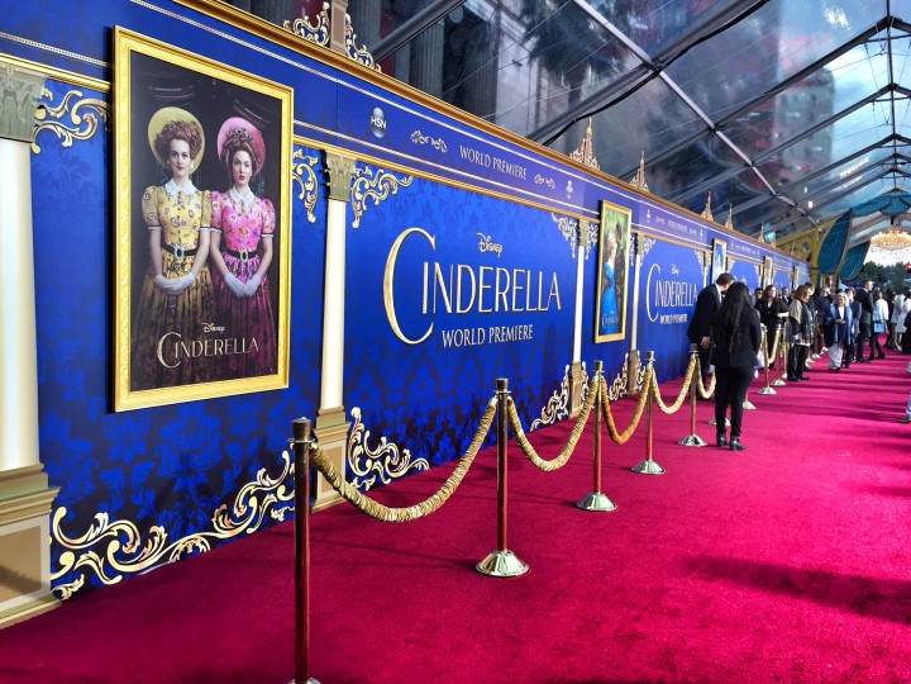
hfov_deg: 61.7
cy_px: 342
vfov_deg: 48.2
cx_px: 456
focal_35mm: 29
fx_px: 763
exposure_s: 1/30
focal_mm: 4.15
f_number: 2.2
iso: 40
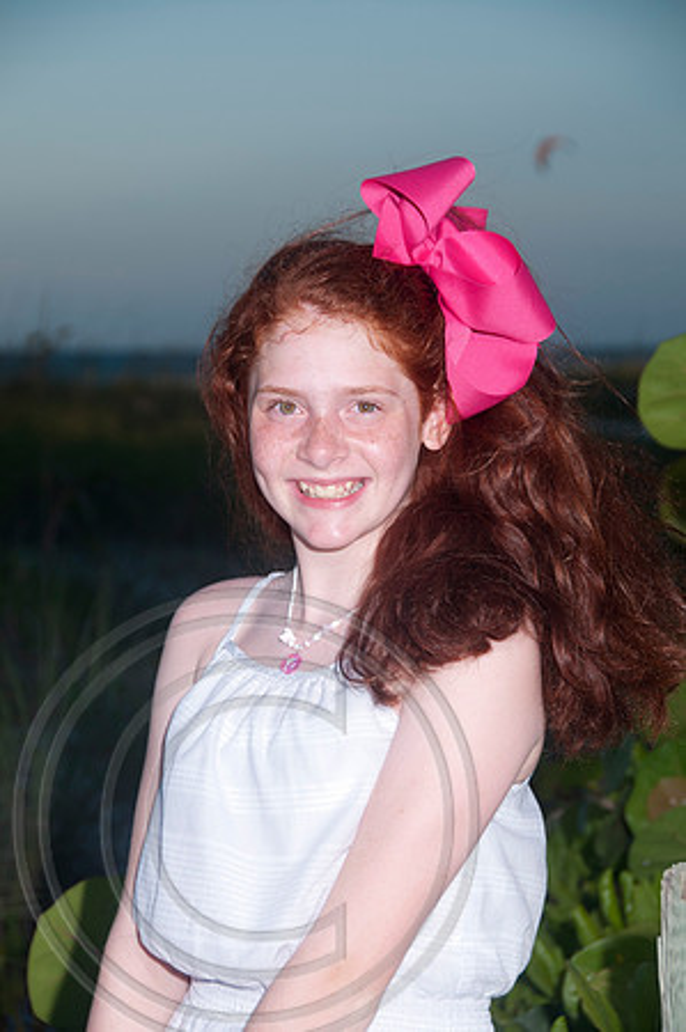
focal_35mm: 135
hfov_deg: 10.1
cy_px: 516
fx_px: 3867
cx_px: 343
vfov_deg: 15.2
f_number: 7.1
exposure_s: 1/250
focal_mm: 90
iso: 100
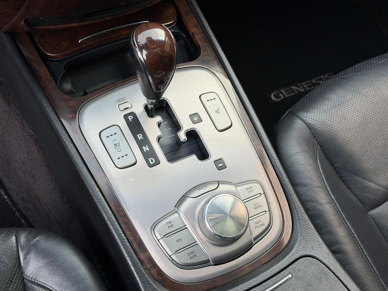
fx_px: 549
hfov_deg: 38.9
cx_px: 192
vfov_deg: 29.7
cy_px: 144
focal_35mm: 49
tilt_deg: -57.7
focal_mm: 6.76
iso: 50
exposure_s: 1/195
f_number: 1.78
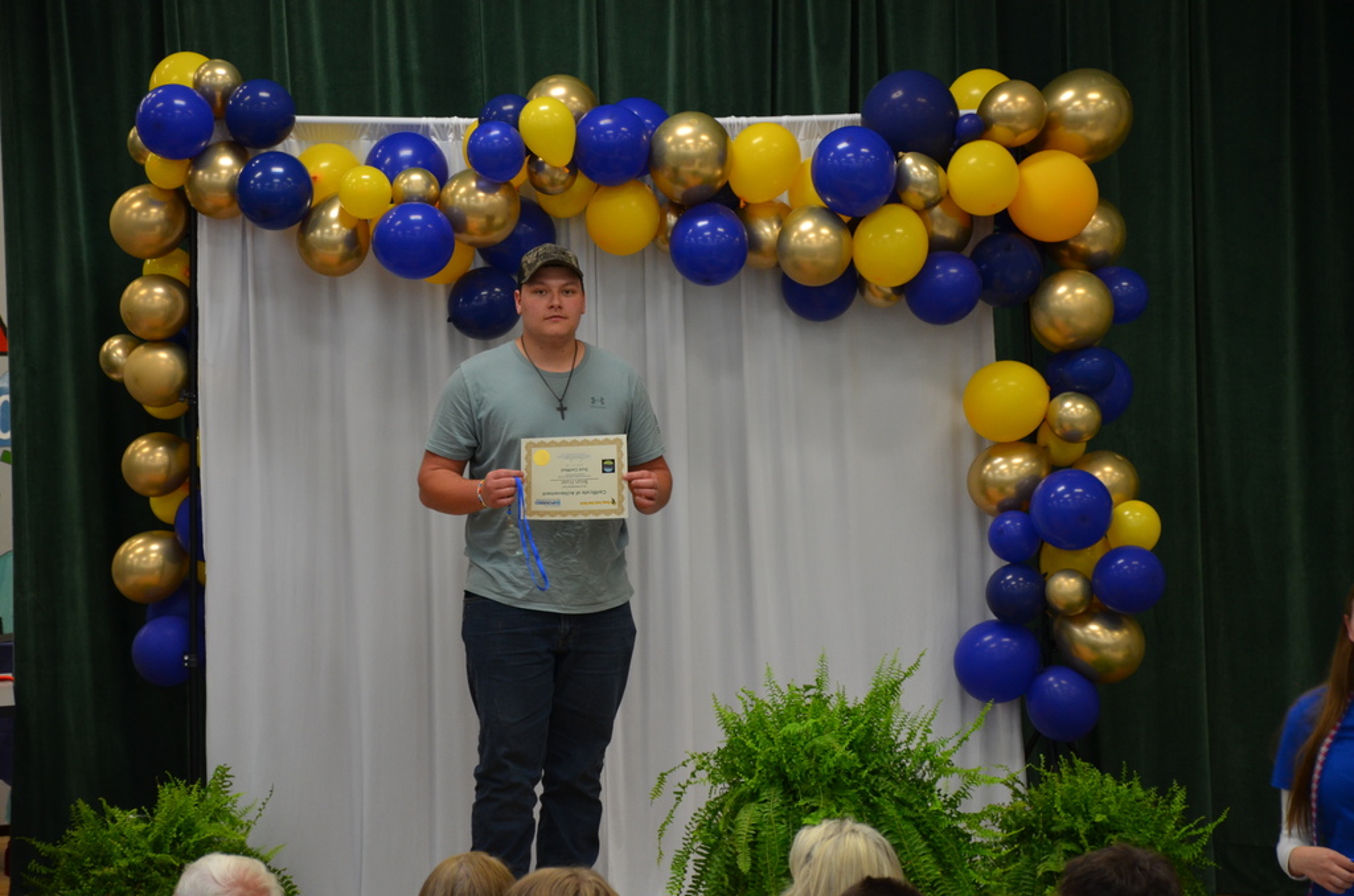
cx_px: 677
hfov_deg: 13.7
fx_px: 5629
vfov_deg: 9.1
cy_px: 448
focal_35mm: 150
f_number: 5.6
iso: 800
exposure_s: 1/30
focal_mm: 100
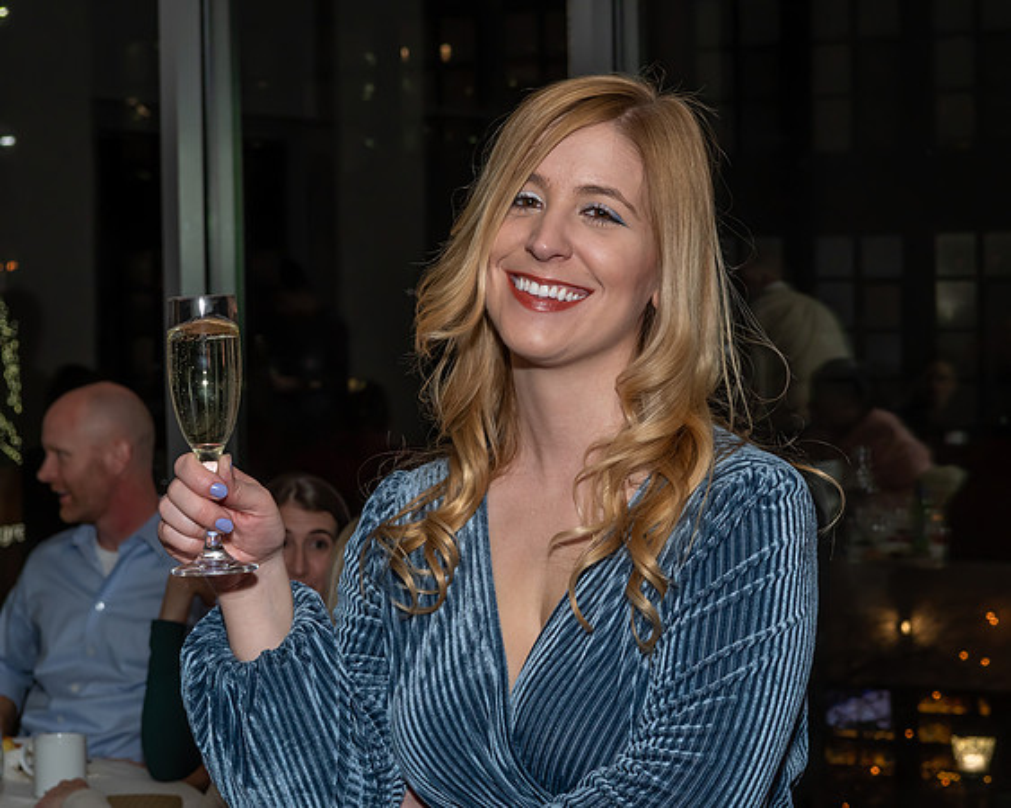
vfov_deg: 16.5
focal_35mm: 93
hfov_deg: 20.6
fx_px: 2779
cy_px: 404
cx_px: 607
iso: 500
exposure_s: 1/250
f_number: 8
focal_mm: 55
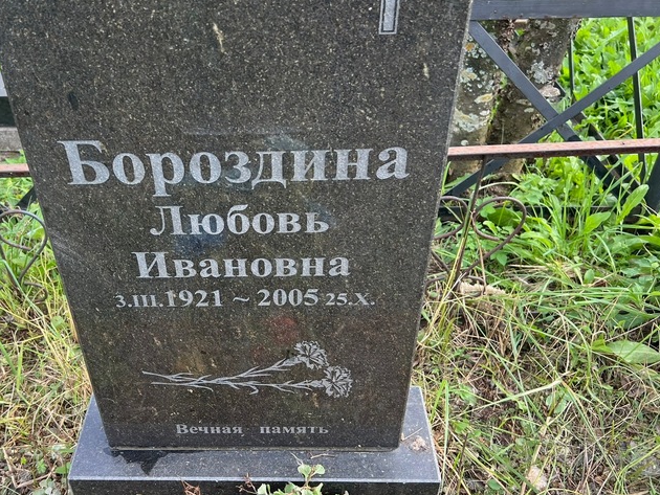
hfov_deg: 54.7
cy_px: 245
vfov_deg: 43.0
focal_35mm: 33
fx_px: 629
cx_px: 247
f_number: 1.5
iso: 50
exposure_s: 1/429
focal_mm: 5.7
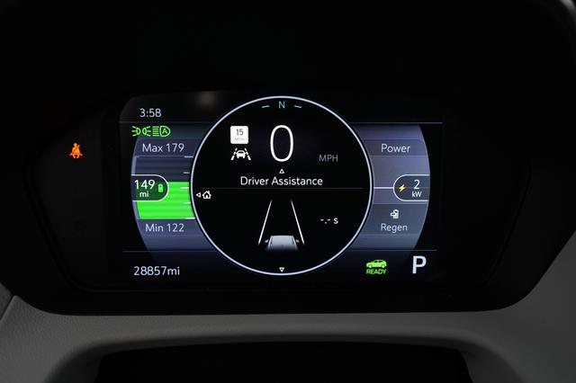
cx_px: 288
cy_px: 192
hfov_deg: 67.4
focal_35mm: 27
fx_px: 432
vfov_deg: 47.9
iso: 2000
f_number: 4
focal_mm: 27
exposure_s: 1/125
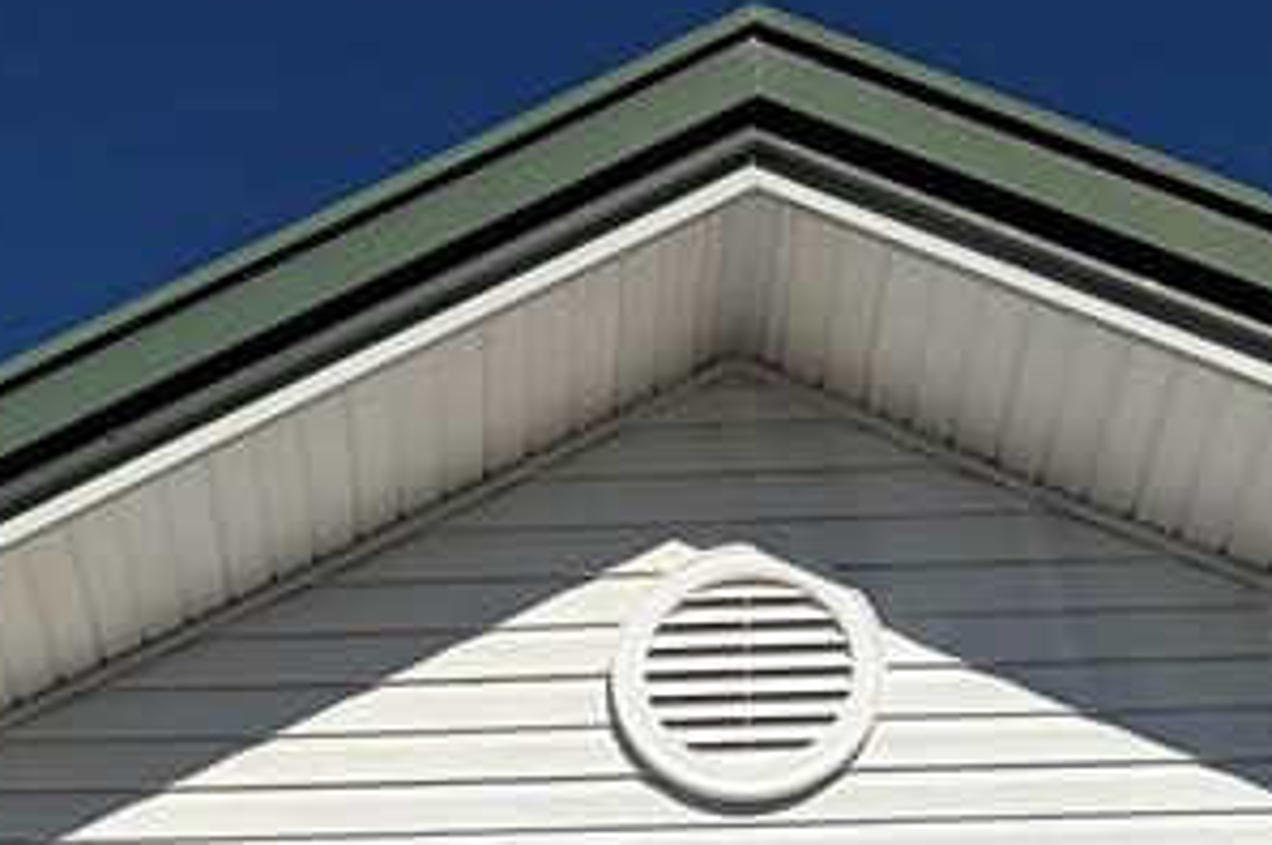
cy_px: 1511
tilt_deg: +14.6
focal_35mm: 93
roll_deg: -1.7
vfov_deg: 13.3
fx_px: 3282
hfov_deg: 21.6
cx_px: 209
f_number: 1.6
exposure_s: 1/18519
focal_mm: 5.96
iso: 50
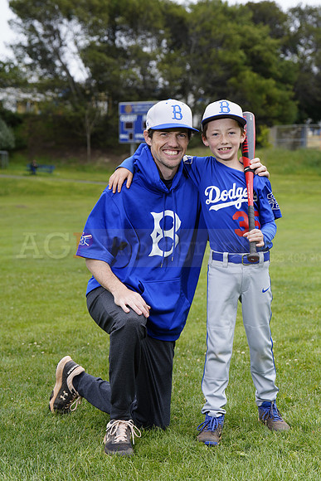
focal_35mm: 86
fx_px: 1149
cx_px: 160
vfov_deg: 23.6
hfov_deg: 15.9
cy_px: 240
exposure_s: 1/250
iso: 100
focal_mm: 86
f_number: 6.3
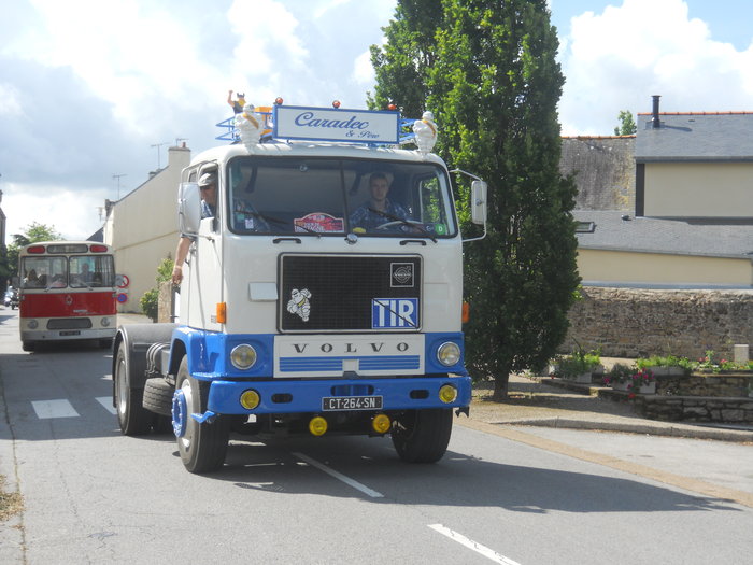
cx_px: 376
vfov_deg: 23.3
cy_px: 282
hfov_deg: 30.7
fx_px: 1370
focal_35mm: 63
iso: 80
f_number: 4
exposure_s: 1/500
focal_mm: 11.2
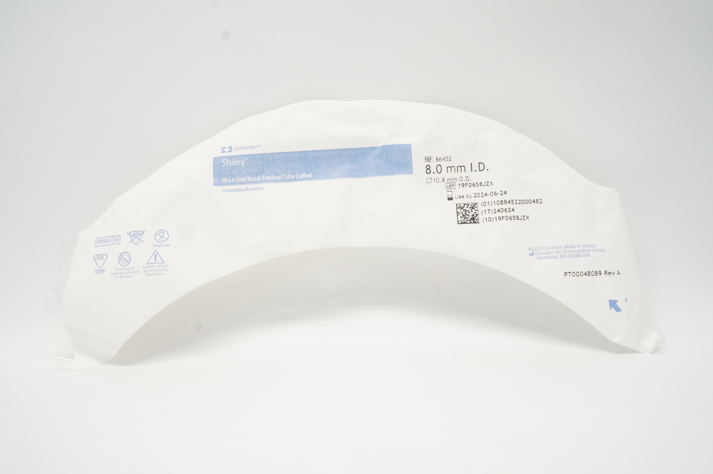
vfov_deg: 47.8
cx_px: 356
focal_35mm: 27
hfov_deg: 67.4
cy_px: 237
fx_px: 534
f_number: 11
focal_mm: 18
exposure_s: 1/20
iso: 800
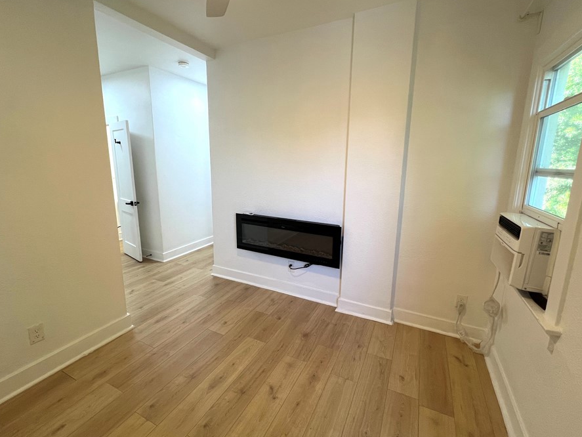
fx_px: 252
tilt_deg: -11.1
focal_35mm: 15
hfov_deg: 98.1
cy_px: 211
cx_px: 289
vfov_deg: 81.8
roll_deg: -0.6
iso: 125
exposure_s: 1/120
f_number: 1.8
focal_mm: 1.57
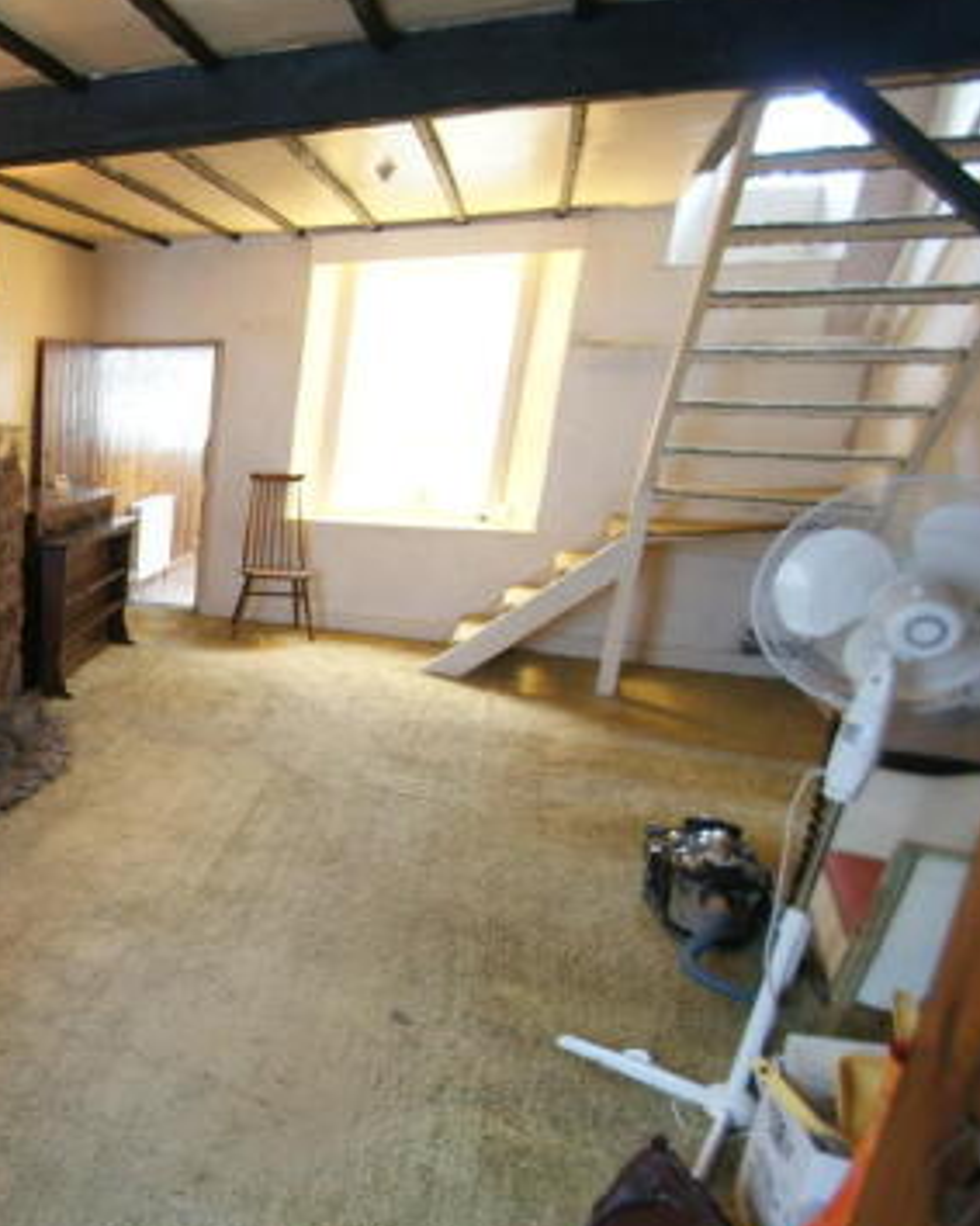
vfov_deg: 65.9
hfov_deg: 45.4
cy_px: 677
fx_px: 943
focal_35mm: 26
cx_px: -23
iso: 400
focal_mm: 10
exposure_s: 1/8
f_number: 3.5
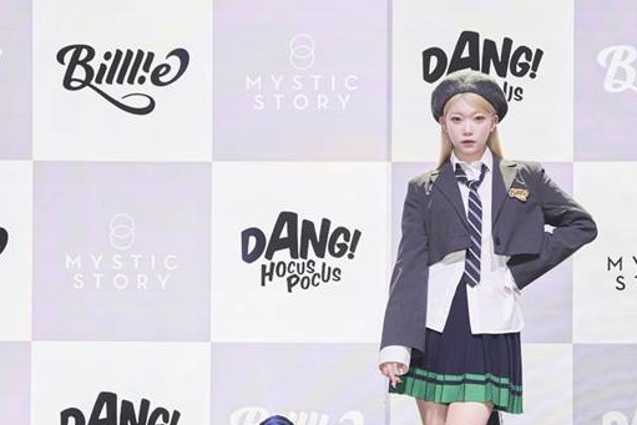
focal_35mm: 74
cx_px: 477
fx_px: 1310
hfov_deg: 27.0
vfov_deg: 18.2
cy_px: 356
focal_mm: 42
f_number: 4
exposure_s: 1/160
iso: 800
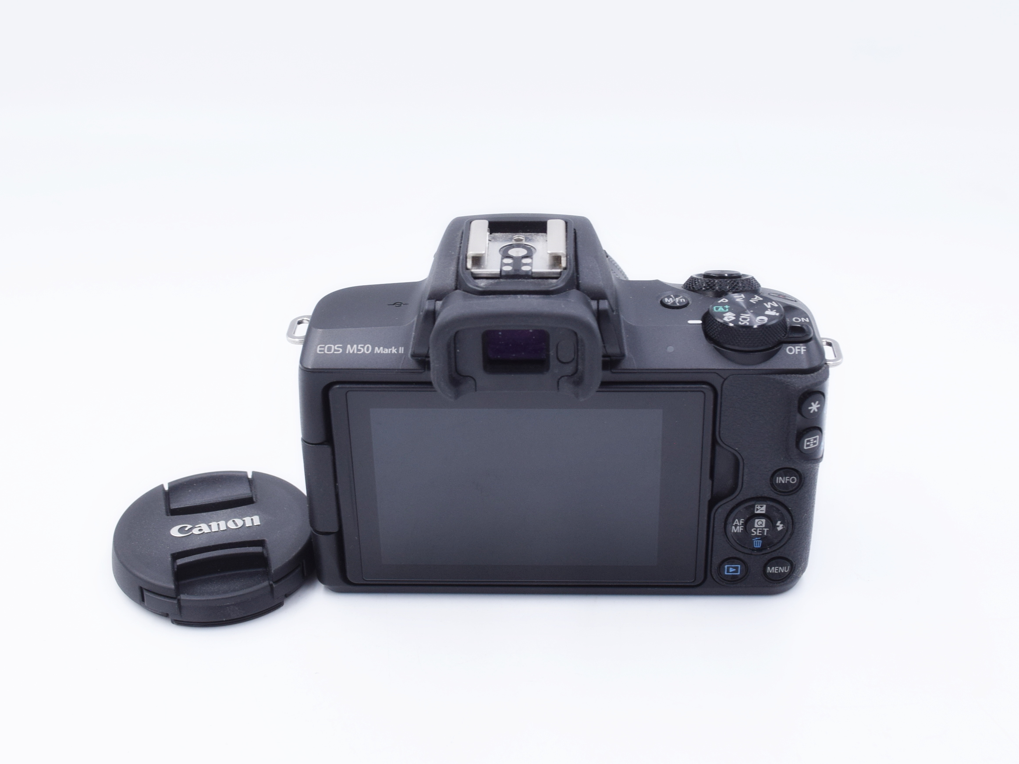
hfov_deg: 36.8
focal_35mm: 52
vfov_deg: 28.0
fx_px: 1531
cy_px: 360
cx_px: 533
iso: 400
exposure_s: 1/160
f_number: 8
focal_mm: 28
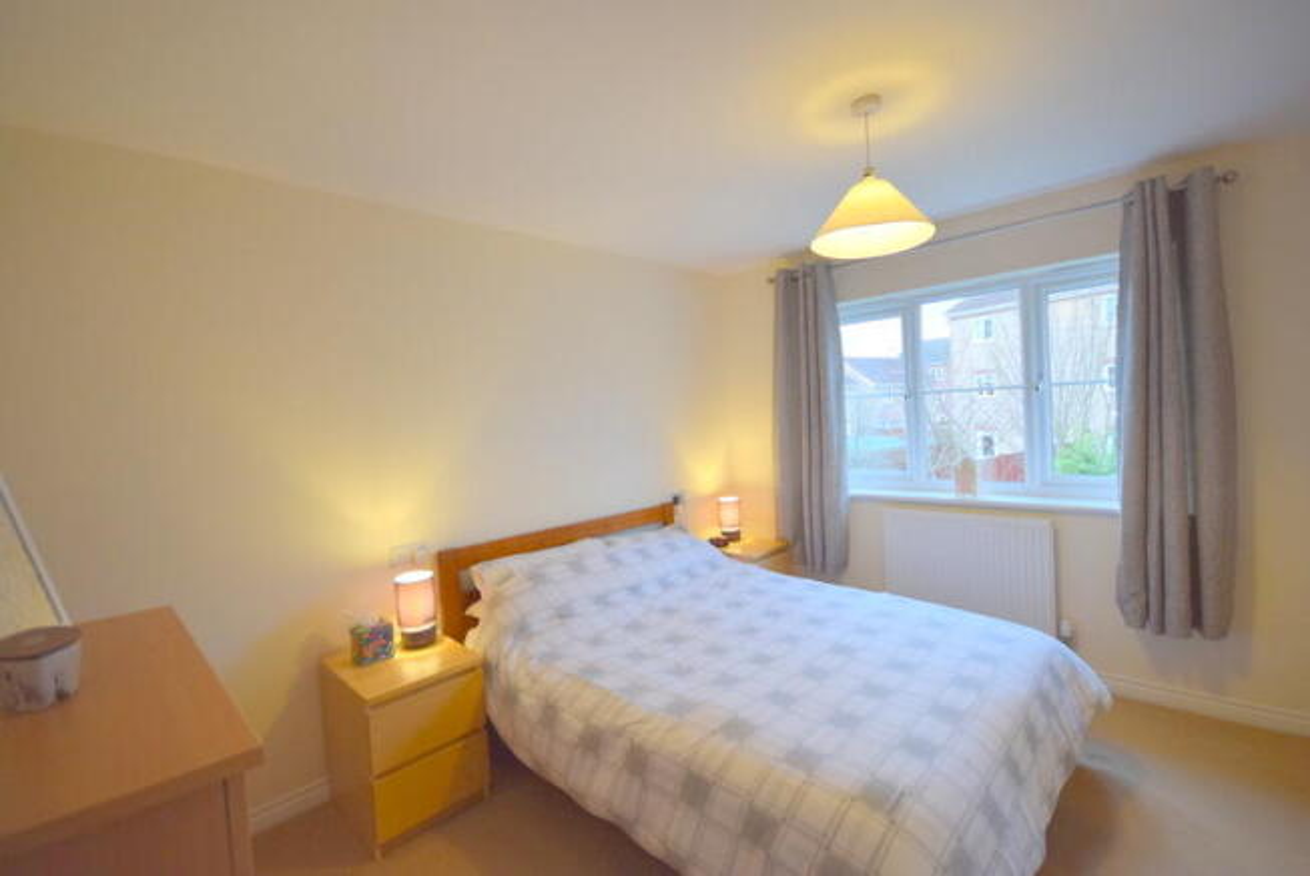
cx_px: 655
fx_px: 546
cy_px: 438
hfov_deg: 100.3
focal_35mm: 15
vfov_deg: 77.5
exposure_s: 1/60
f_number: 4
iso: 640
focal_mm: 10
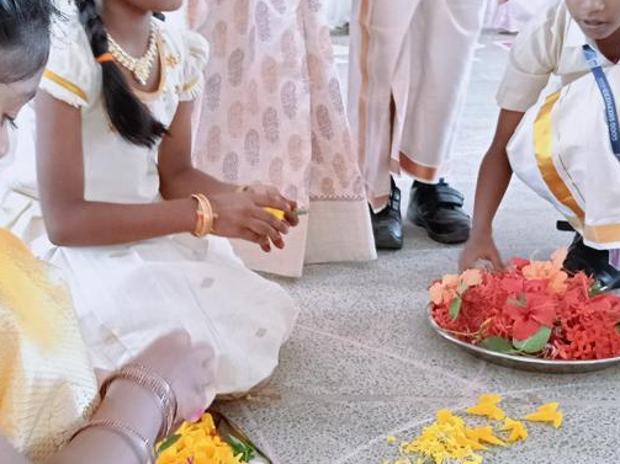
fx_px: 985
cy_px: 240
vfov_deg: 26.5
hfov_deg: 34.8
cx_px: 250
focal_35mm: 55
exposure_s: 1/33.3
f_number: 1.8
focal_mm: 3.98
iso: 640
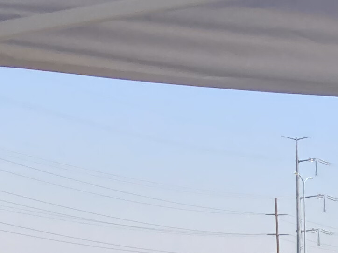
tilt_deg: -9.7
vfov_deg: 8.8
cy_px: 546
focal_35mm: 156
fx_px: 1523
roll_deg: -2.9
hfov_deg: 10.5
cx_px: 866
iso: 20
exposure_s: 1/1567
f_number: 1.8
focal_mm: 3.99
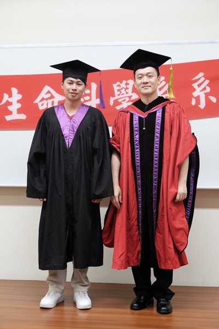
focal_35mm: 47
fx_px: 429
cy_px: 164
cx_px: 110
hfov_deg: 28.6
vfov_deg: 41.9
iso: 1600
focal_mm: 31.5
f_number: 3.6
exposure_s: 1/140
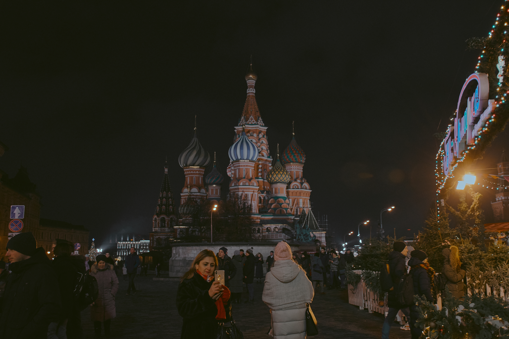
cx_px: 254
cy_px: 170
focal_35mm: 34
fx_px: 481
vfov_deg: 38.9
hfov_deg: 55.8
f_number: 5
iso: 1600
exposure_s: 1/160
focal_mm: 23
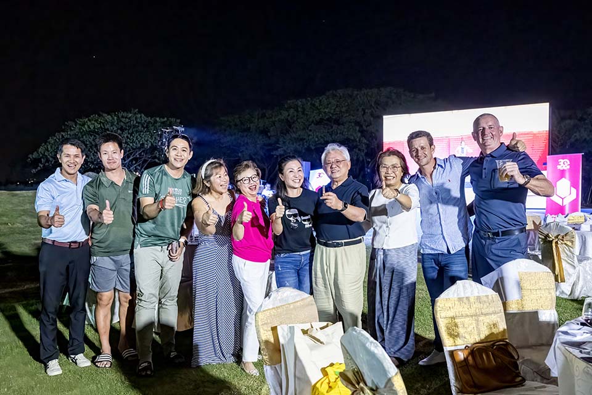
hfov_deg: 70.4
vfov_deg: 50.4
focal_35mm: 26
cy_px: 198
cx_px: 296
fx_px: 419
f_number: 3.5
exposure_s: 1/200
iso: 9000
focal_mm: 25.5
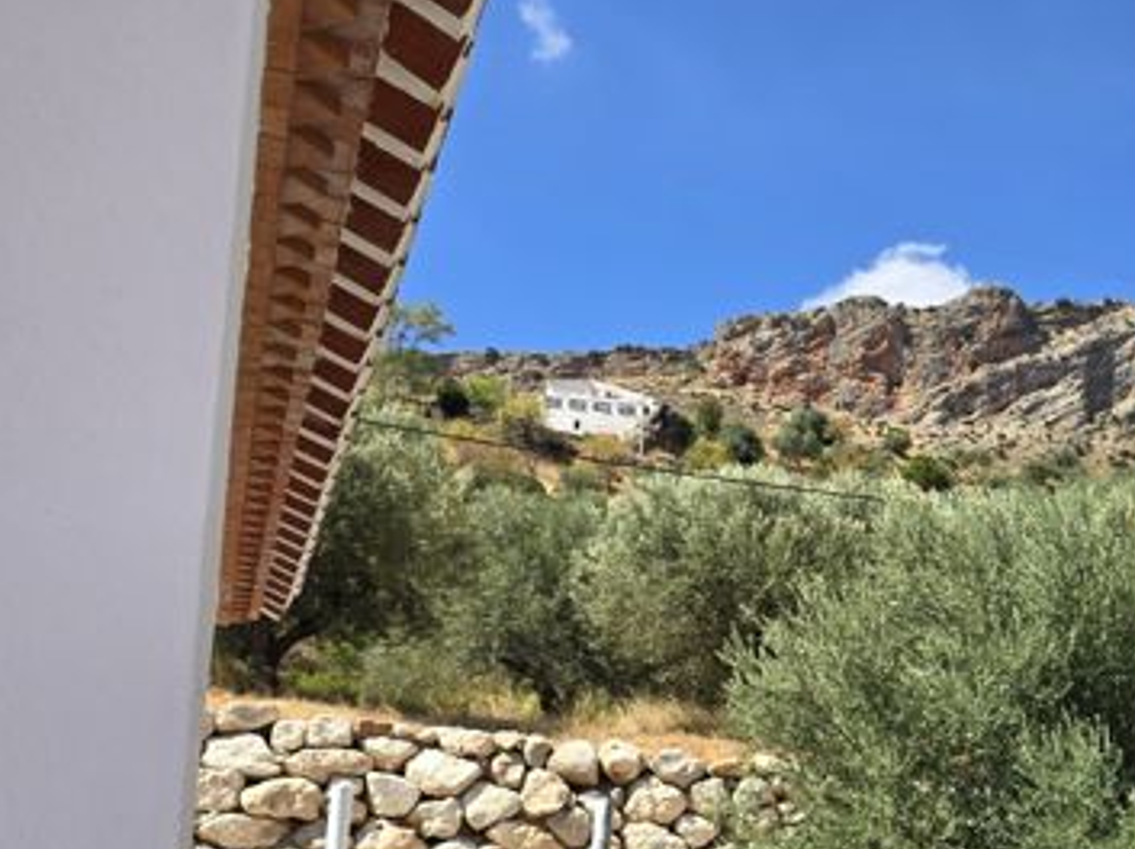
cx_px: 870
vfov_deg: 31.1
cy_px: 608
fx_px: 1507
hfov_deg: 40.0
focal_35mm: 46
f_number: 1.7
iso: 12
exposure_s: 1/594
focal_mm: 6.3
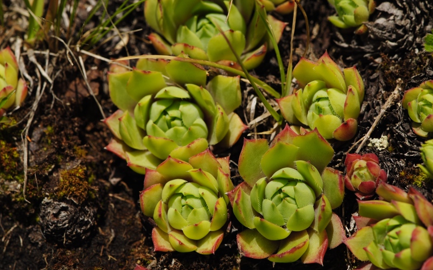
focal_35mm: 131
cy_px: 136
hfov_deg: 16.0
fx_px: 1540
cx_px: 216
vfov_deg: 10.0
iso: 100
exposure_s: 1/320
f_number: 9
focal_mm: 85
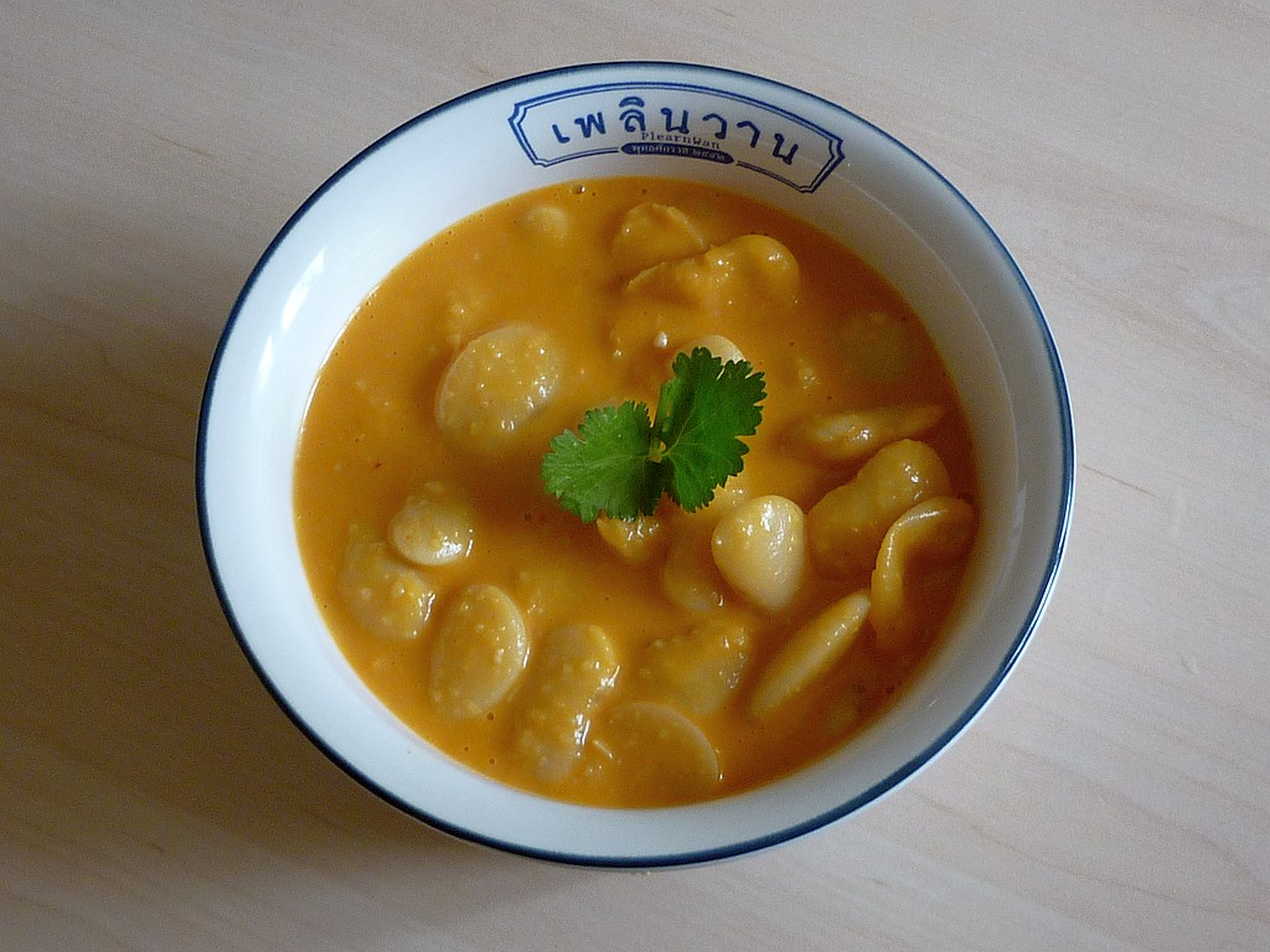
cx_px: 635
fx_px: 2201
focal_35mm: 60
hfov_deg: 32.2
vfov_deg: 24.4
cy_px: 476
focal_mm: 5.5
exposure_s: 1/30
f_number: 2.8
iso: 100
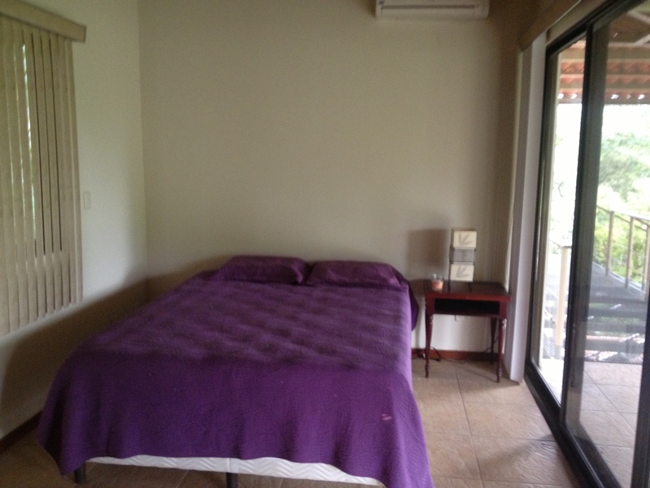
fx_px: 657
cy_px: 244
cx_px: 325
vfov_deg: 40.7
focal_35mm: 35
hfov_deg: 52.6
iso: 250
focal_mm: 4.28
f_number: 2.4
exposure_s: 1/20
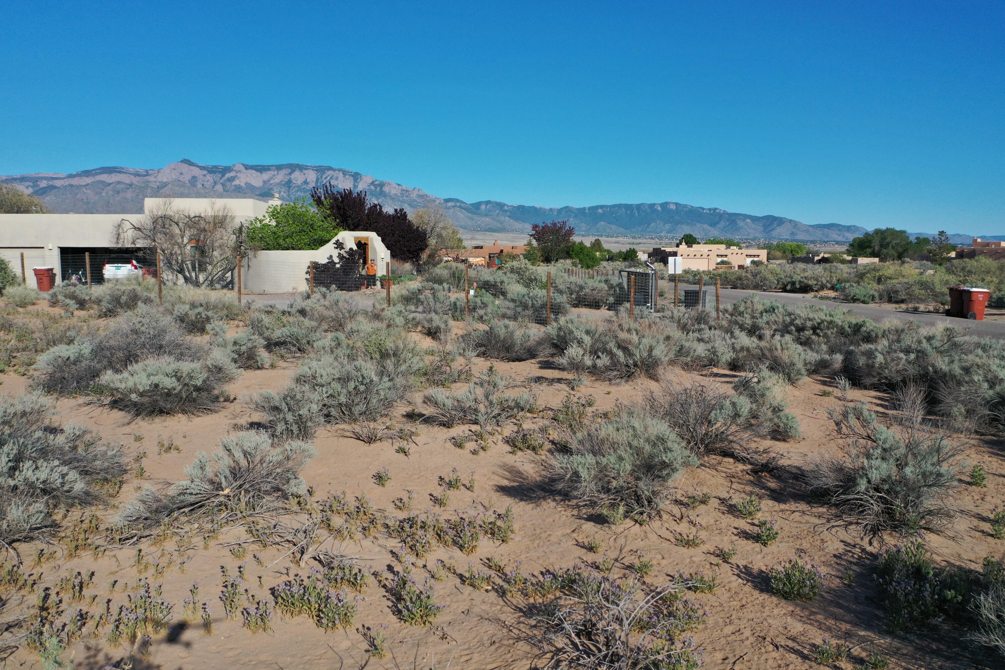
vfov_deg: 46.4
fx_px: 782
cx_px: 502
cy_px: 335
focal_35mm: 28
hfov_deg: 65.5
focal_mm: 10.26
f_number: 2.8
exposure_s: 1/2500
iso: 100
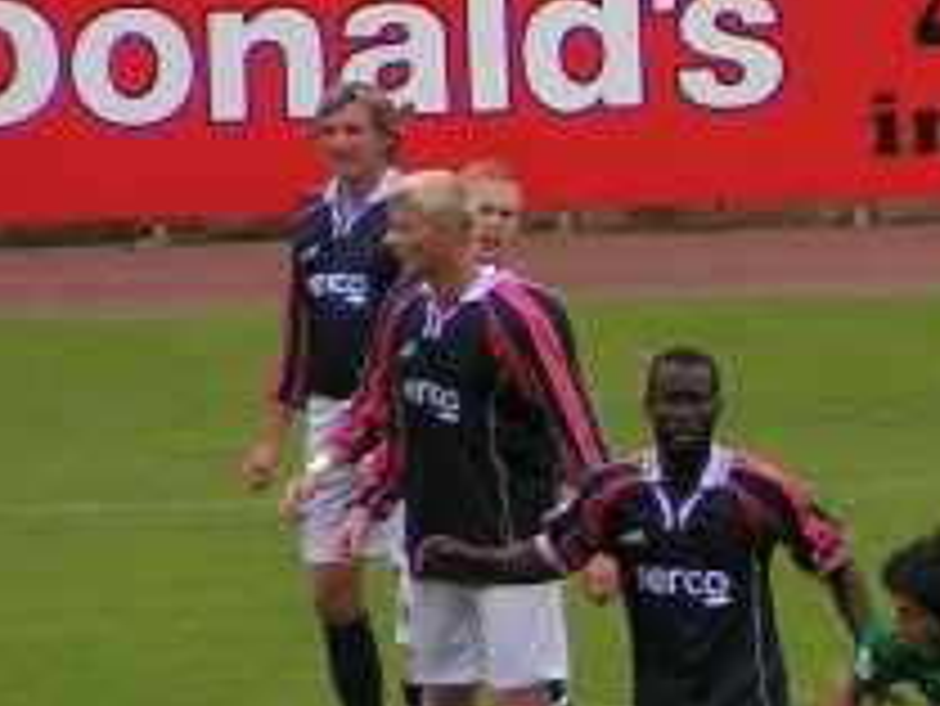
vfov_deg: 2.1
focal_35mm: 719
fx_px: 19536
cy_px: 553
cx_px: 1574
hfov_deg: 2.7
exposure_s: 1/400
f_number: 3.5
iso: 50
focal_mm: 28.8
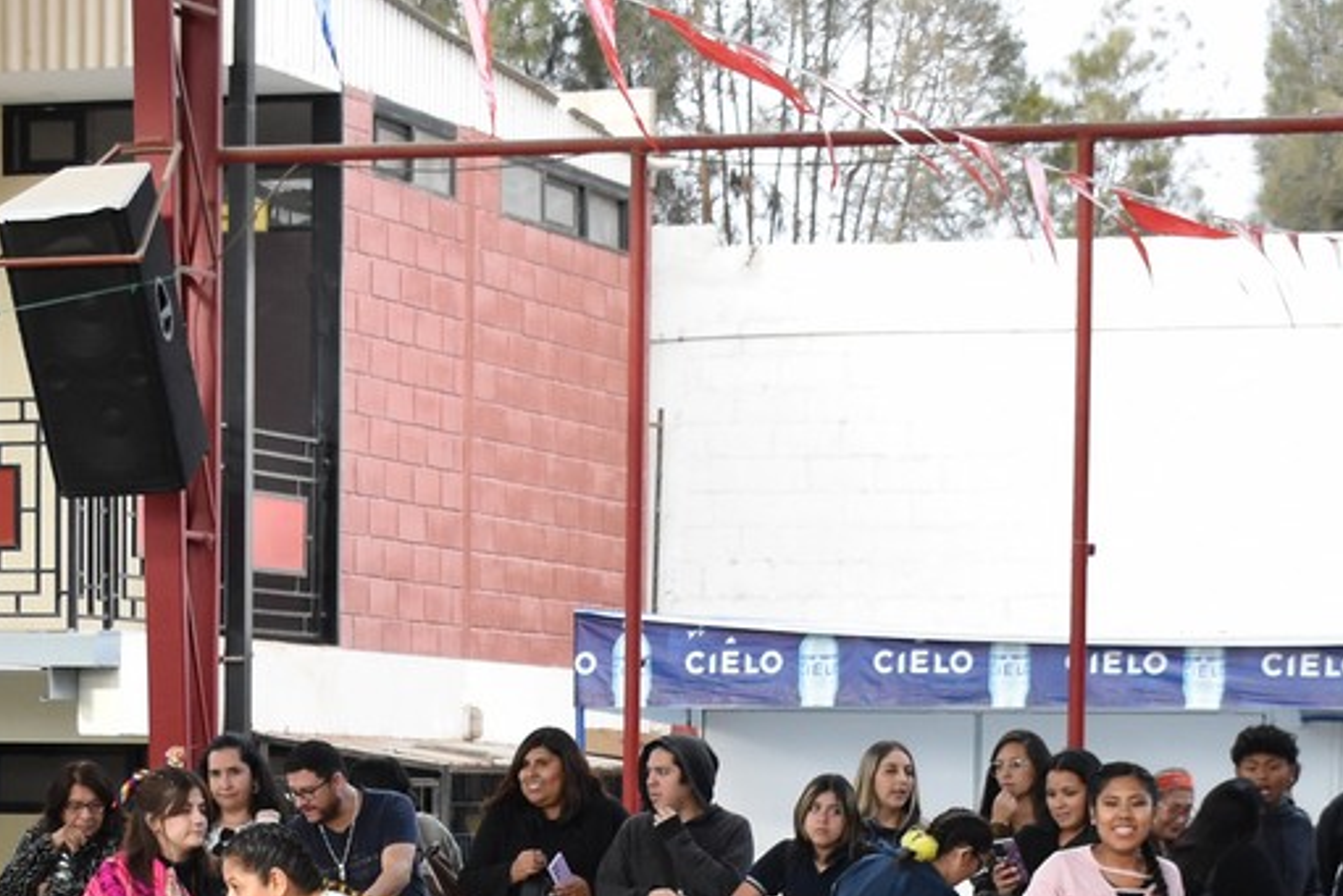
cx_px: 516
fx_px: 5092
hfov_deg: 15.0
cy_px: 1209
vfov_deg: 9.8
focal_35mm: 136
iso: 900
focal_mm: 31
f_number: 4.2
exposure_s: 1/500
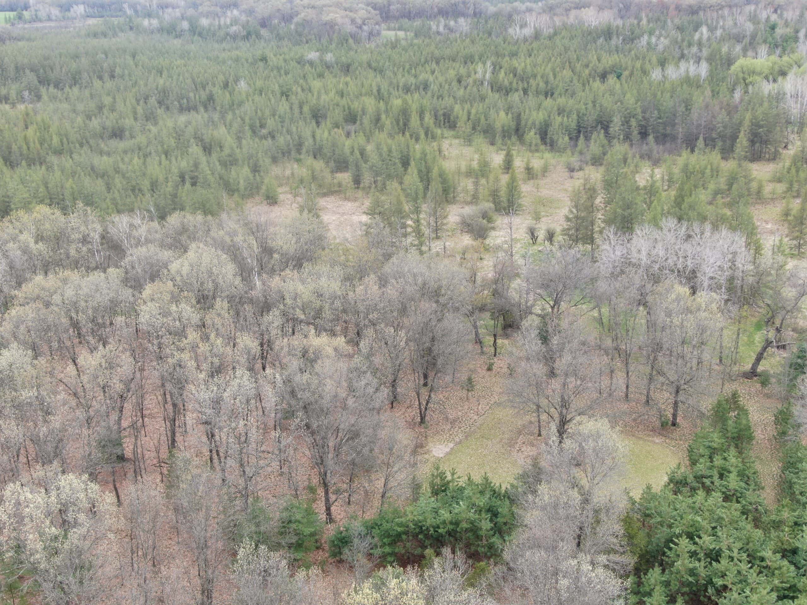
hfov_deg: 43.9
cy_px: 302
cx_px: 404
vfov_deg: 33.6
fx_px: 1002
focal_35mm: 43
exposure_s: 1/100
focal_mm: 7.39
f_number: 3.6
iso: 100
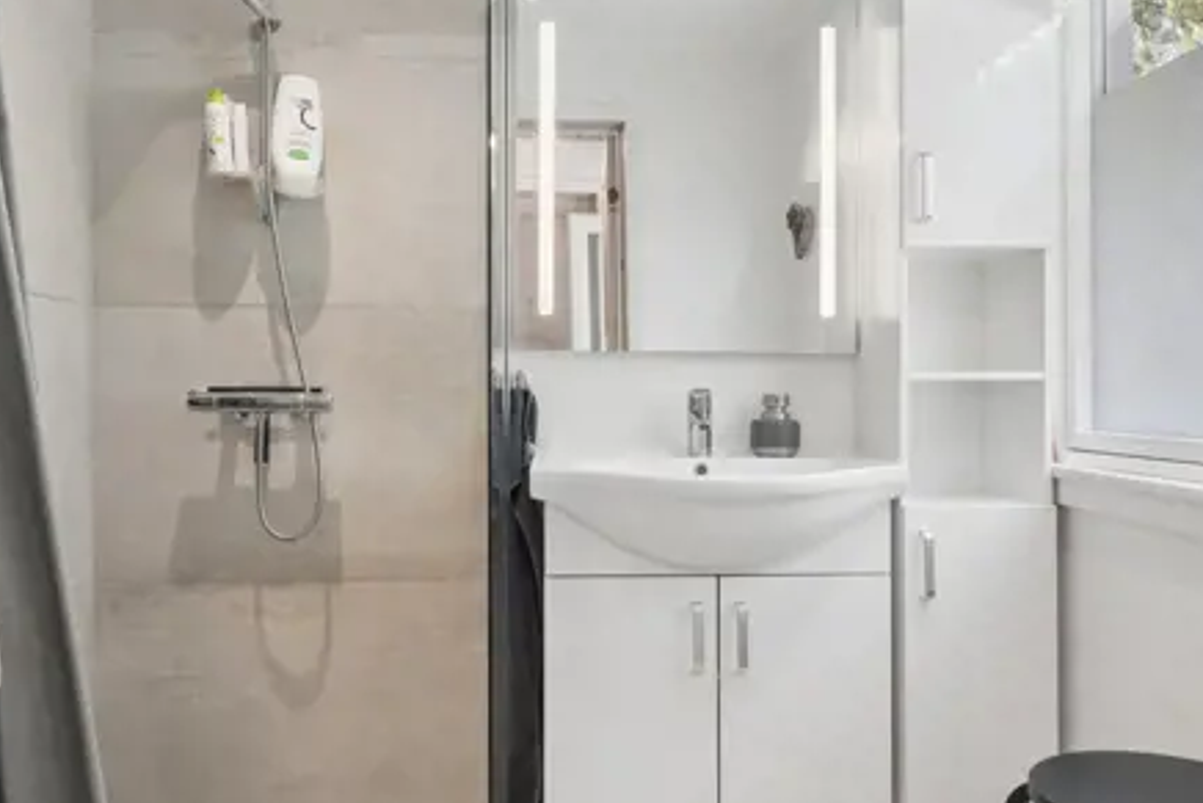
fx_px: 1103
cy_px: 392
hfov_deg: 57.2
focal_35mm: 33
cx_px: 566
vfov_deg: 40.0
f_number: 8
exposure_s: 1/40
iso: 200
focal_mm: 16
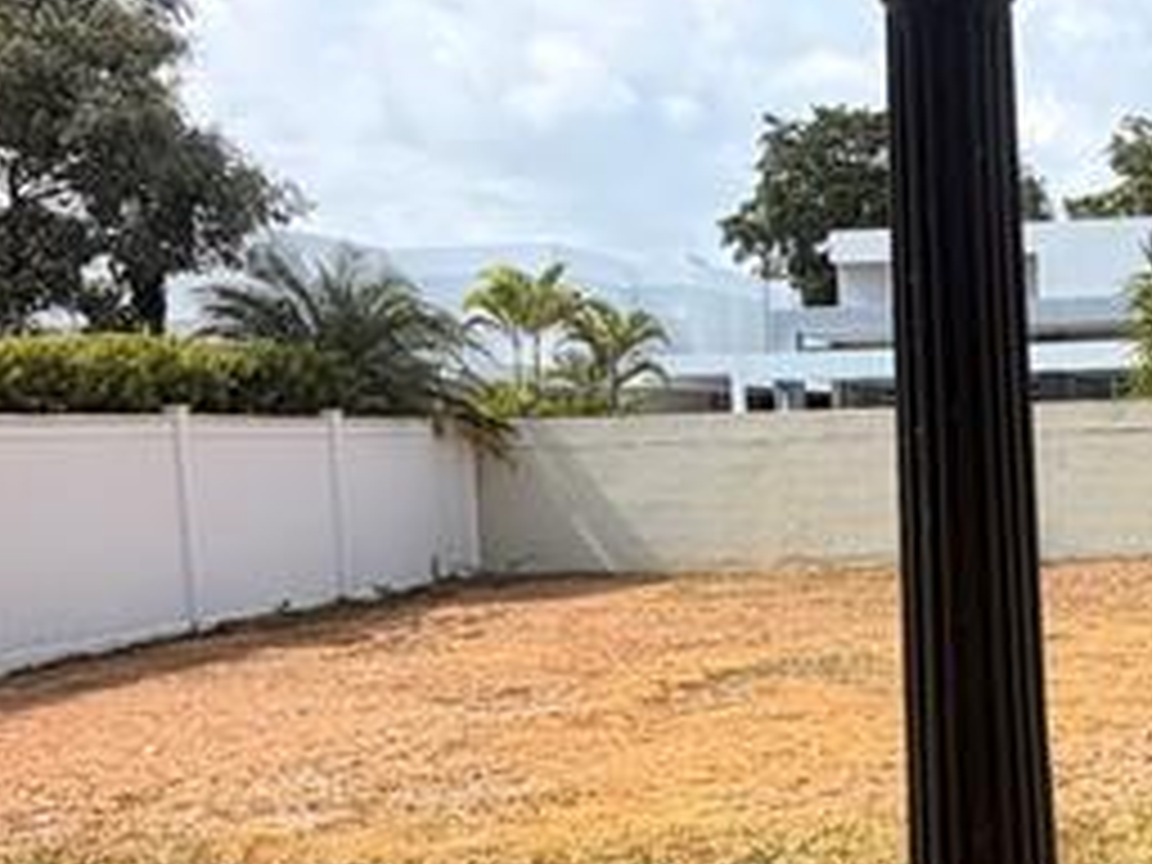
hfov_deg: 32.1
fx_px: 1864
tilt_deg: -7.1
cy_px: 644
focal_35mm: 56
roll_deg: +2.1
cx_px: 1112
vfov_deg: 25.8
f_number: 2.2
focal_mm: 2.22
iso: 25
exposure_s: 1/770
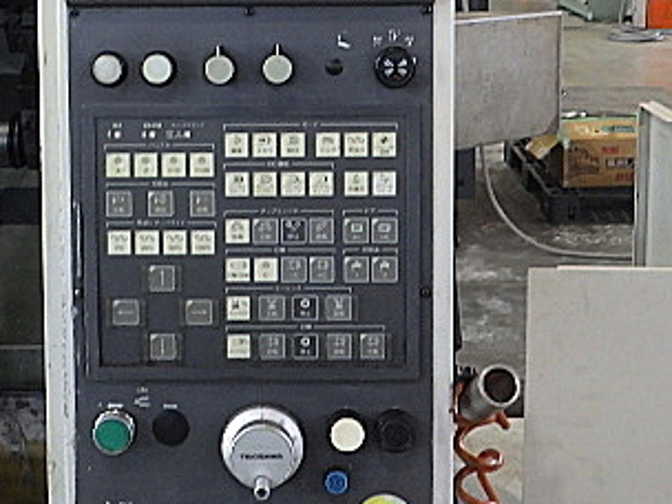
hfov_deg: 32.6
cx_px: 272
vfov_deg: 24.2
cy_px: 69
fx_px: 1145
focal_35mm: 59
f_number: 3.5
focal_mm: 5
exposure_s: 1/45
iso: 400
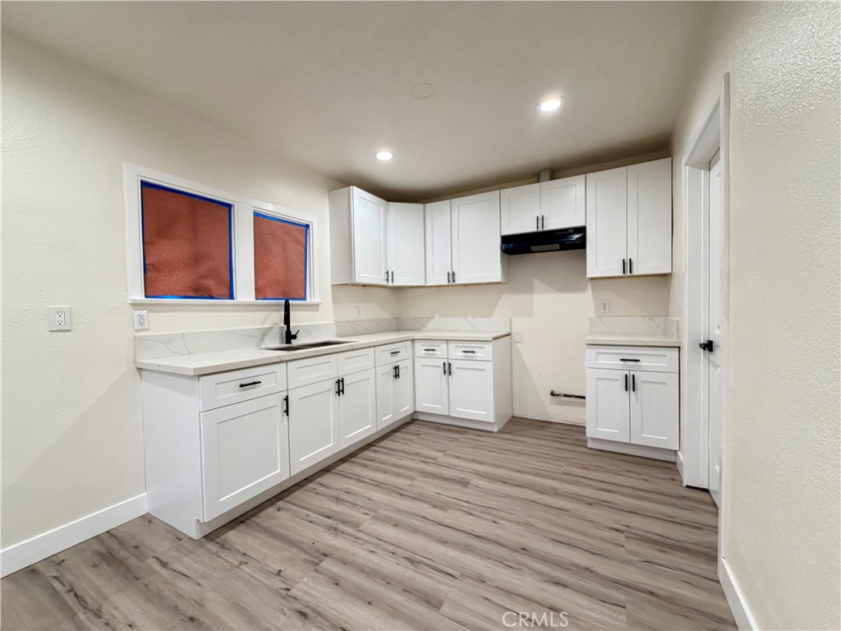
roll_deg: +1.9
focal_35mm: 14
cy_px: 316
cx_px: 420
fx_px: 340
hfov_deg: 102.1
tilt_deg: -1.3
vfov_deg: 85.7
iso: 320
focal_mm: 2.22
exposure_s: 1/120
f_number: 2.2
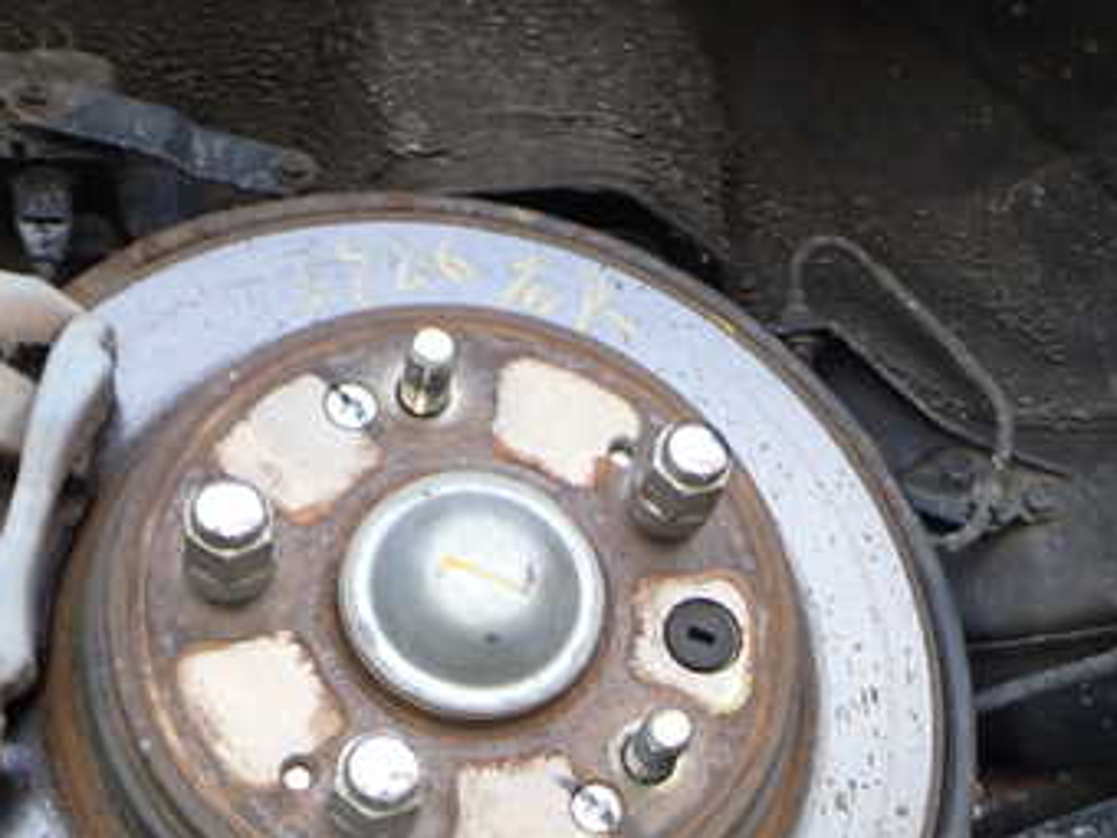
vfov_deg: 27.0
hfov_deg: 35.8
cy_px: 661
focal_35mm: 53
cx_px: 742
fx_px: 1710
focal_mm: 5.4
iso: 100
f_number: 6.3
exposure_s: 1/30
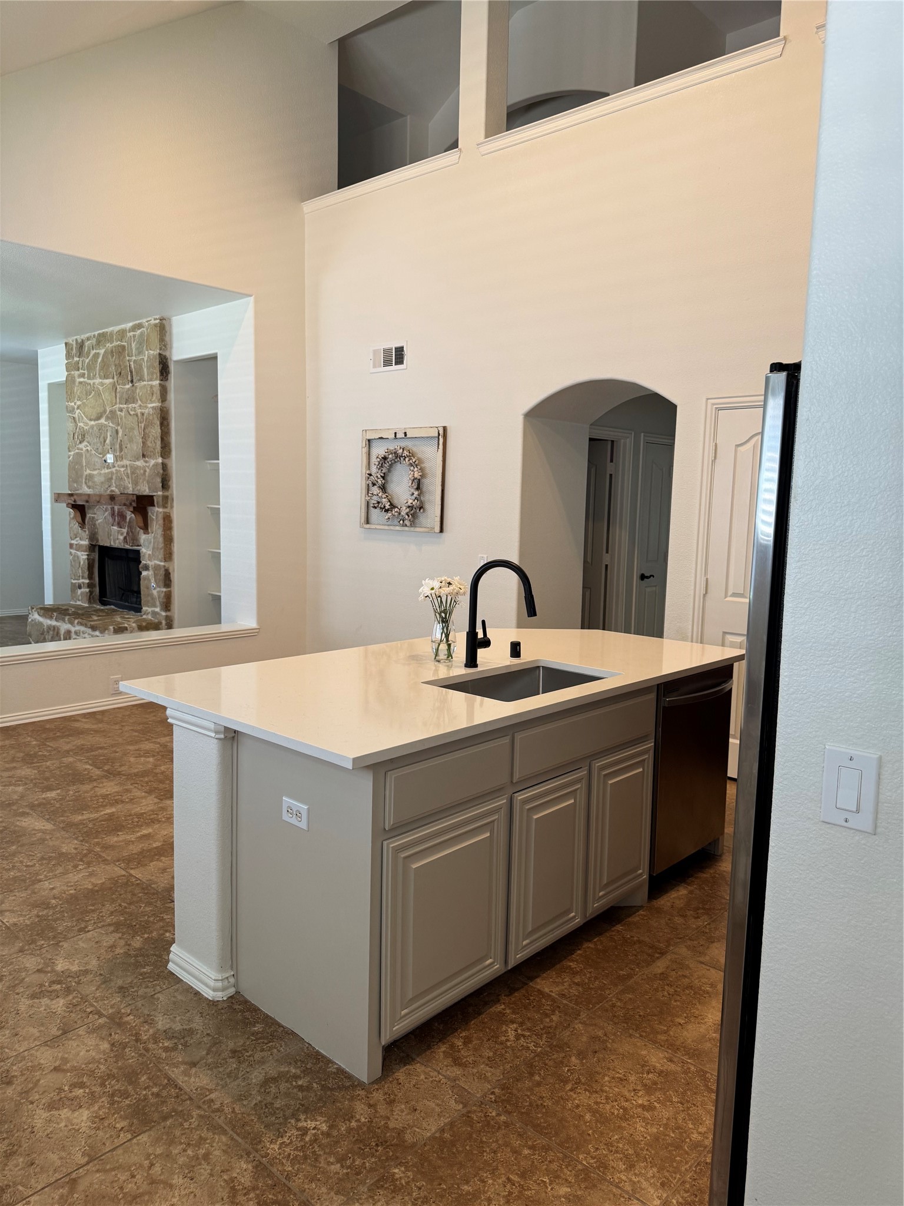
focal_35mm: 24
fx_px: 836
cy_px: 603
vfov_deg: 71.6
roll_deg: +0.0
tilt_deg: -6.2
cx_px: 452
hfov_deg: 56.8
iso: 125
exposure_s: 1/60
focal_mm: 6.76
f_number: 1.78
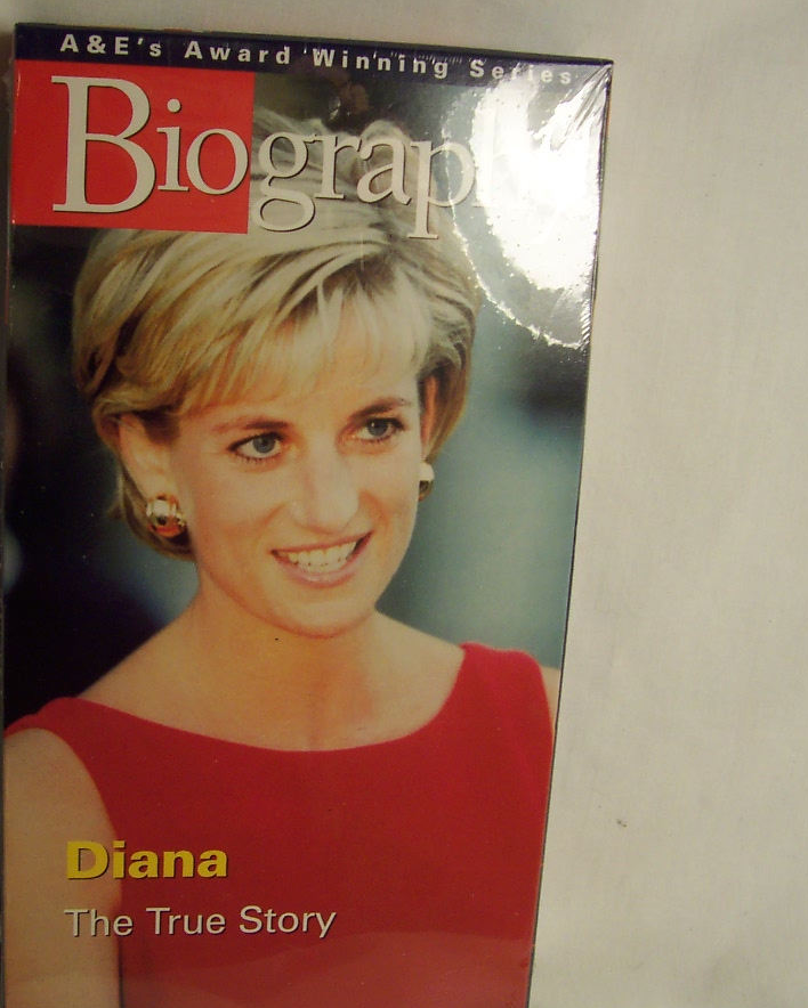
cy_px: 511
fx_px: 1464
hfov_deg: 30.7
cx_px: 292
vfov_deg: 38.0
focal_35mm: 49
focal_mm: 5.6
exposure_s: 1/125
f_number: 5.6
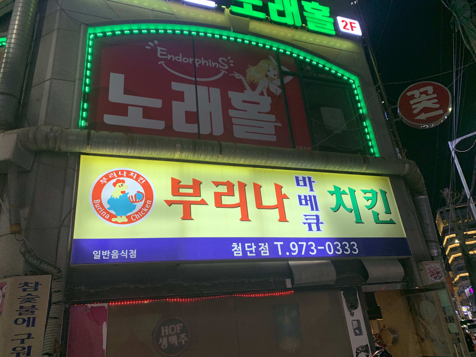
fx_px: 358
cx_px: 238
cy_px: 178
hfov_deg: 67.3
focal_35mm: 26
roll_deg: +4.0
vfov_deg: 53.1
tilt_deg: +26.1
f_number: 1.8
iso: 64
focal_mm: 4.25
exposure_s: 1/60
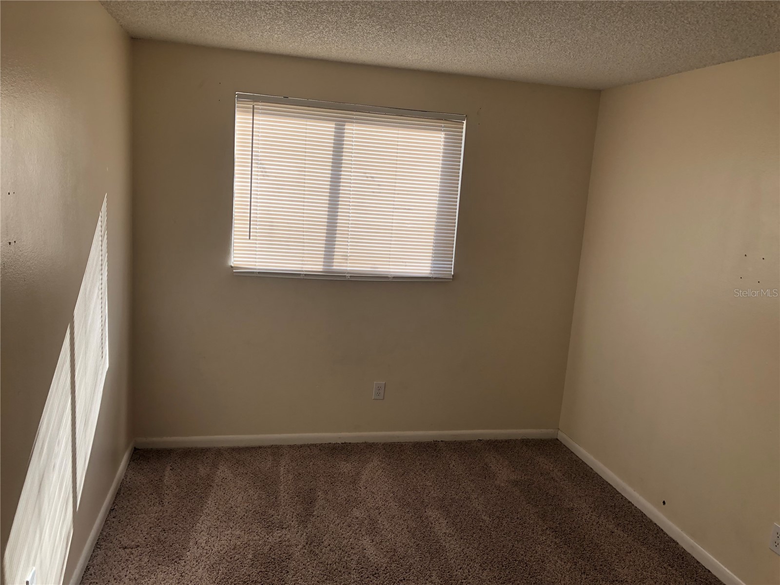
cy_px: 292
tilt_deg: -8.9
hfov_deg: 63.4
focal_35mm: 28
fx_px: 631
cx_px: 390
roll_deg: -4.1
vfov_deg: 49.7
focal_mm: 3.99
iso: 20
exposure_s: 1/267
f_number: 1.8
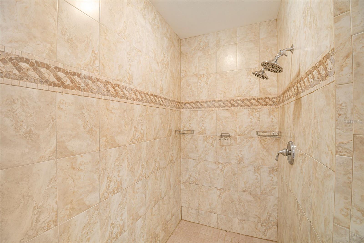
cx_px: 182
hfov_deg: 100.4
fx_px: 152
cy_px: 122
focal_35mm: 15
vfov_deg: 77.3
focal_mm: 10
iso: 100
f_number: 7.1
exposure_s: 1/1.67
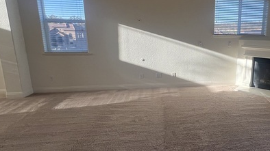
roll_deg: -1.5
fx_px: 172
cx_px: 198
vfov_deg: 47.6
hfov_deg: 71.8
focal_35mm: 24
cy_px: 71
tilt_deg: -10.7
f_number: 1.8
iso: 32
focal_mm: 1.57
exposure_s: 1/264
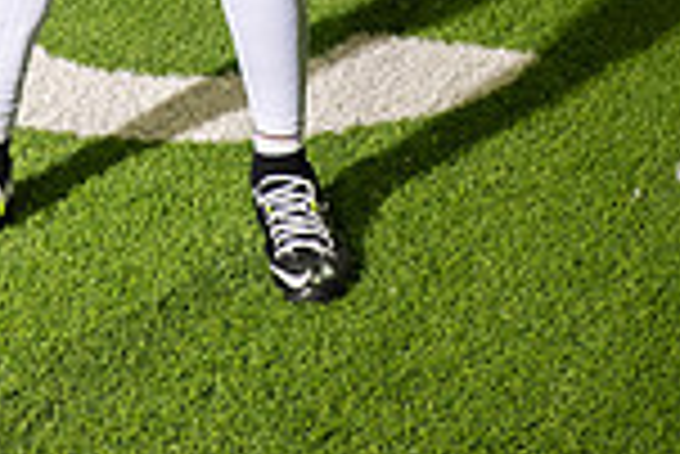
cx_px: 167
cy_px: -512
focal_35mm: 155
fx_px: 2931
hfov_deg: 13.2
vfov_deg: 8.3
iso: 1000
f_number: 7.1
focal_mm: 52
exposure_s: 1/400
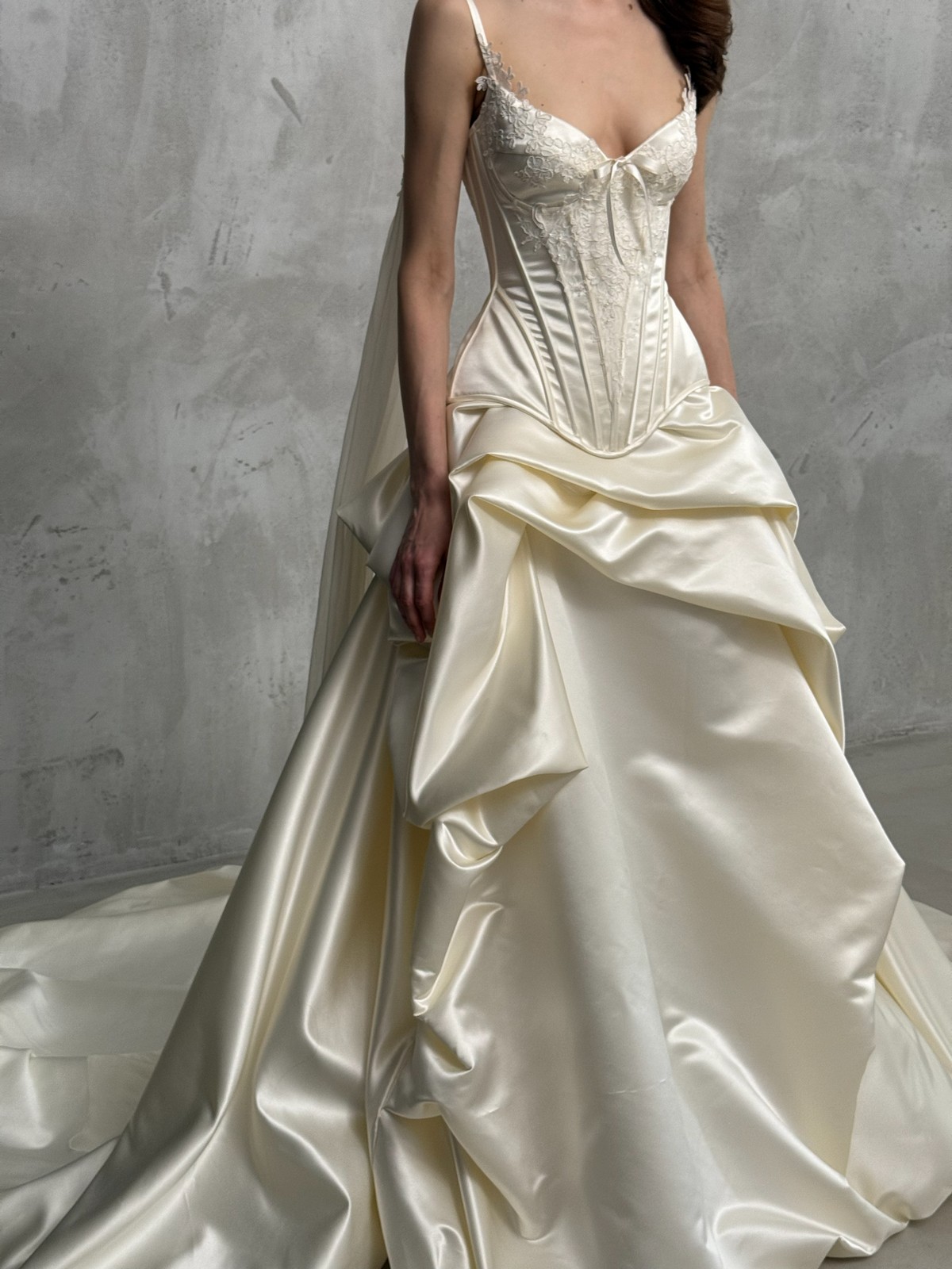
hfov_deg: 30.3
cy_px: 634
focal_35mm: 48
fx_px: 1760
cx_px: 476
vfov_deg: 39.7
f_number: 1.78
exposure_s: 1/66
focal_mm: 6.76
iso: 100
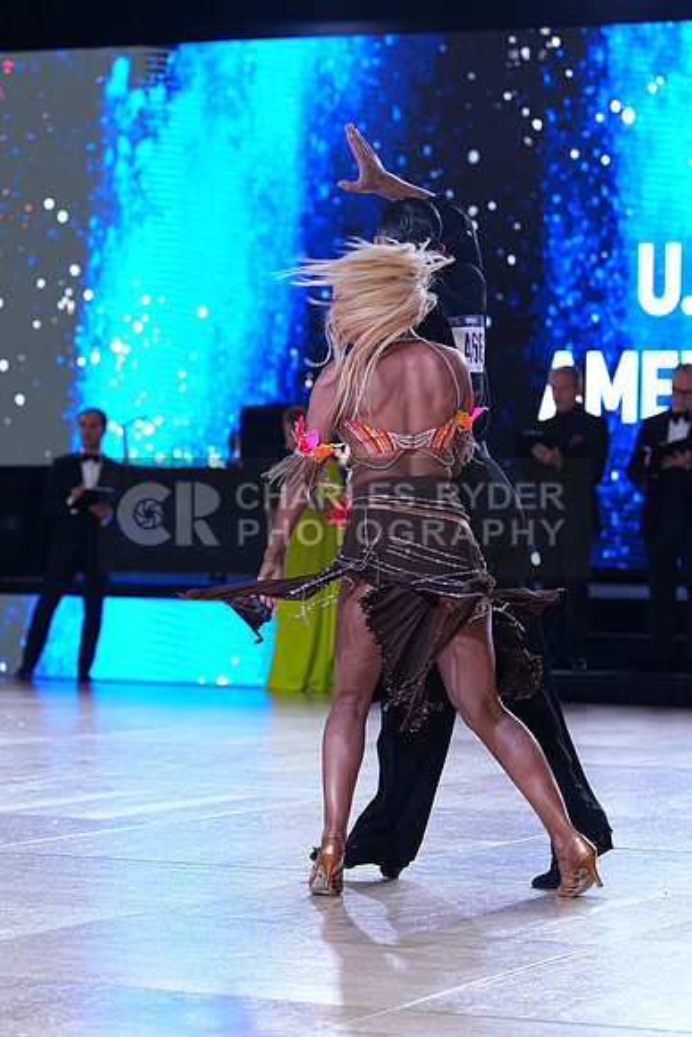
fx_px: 3314
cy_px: 518
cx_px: 346
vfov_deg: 17.8
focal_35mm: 115
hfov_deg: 11.9
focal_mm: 115
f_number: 4
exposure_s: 1/500
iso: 1250
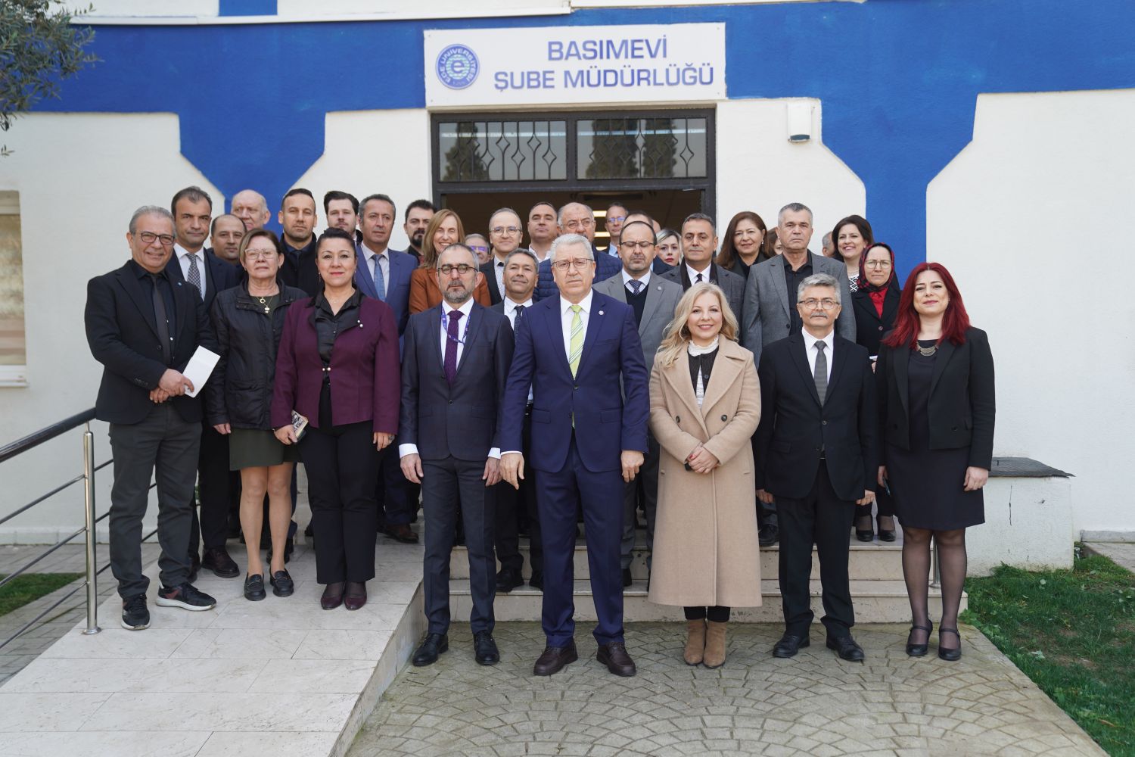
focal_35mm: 39
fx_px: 1229
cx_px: 568
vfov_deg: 34.2
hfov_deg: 49.6
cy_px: 378
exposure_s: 1/200
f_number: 3.2
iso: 160
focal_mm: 39
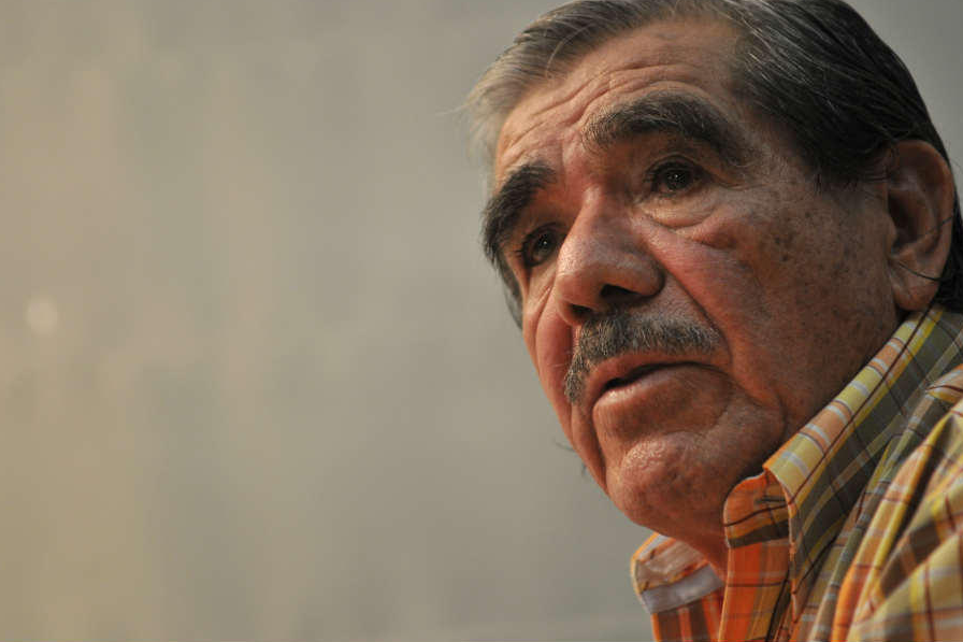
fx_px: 2422
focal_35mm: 91
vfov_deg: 15.1
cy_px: 294
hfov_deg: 22.5
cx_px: 500
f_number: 2.8
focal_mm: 55
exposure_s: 1/80
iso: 640
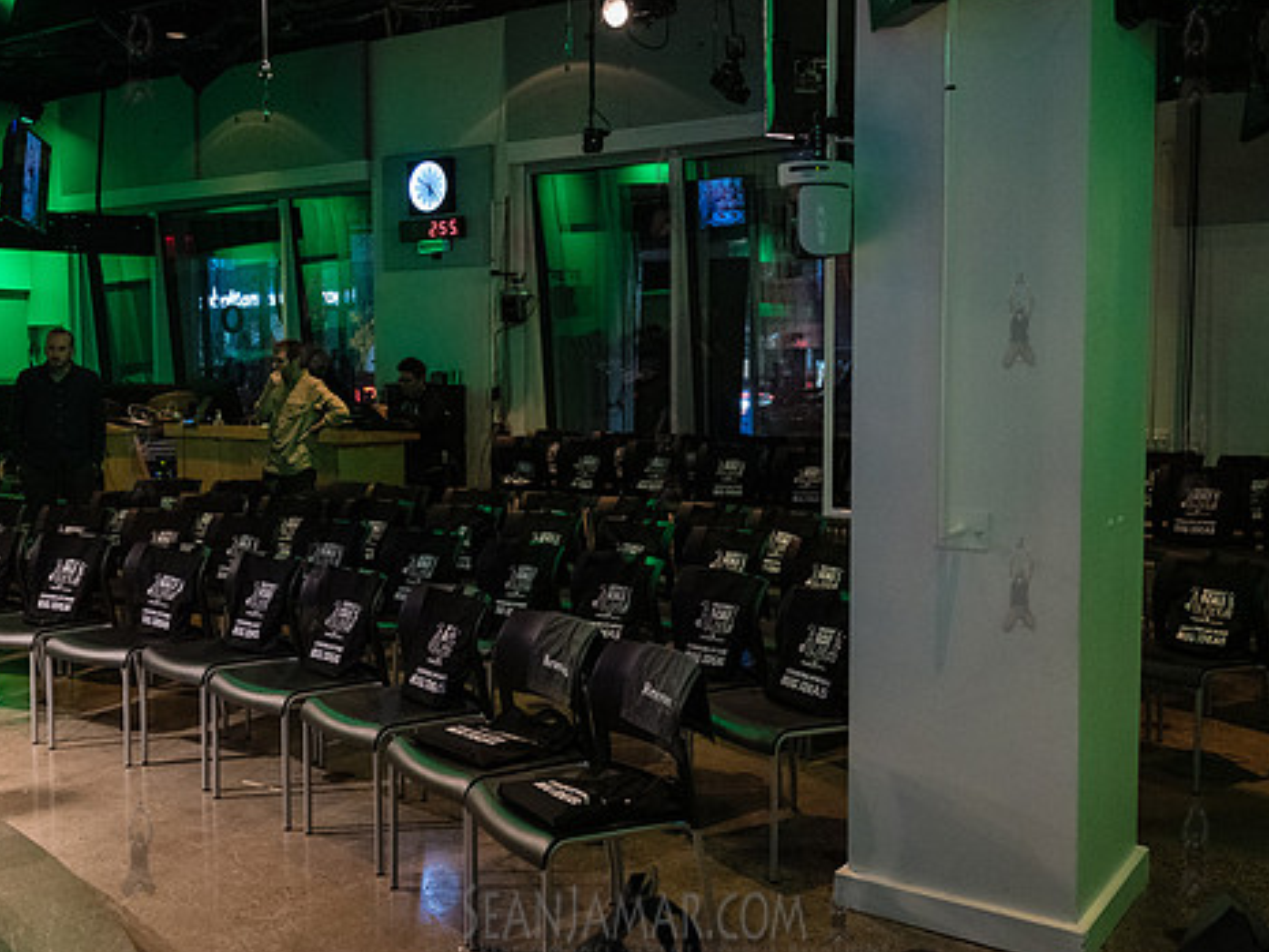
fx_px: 1283
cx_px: 666
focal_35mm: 35
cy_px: 451
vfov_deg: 40.7
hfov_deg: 52.6
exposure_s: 1/160
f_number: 3.5
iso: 6400
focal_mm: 28
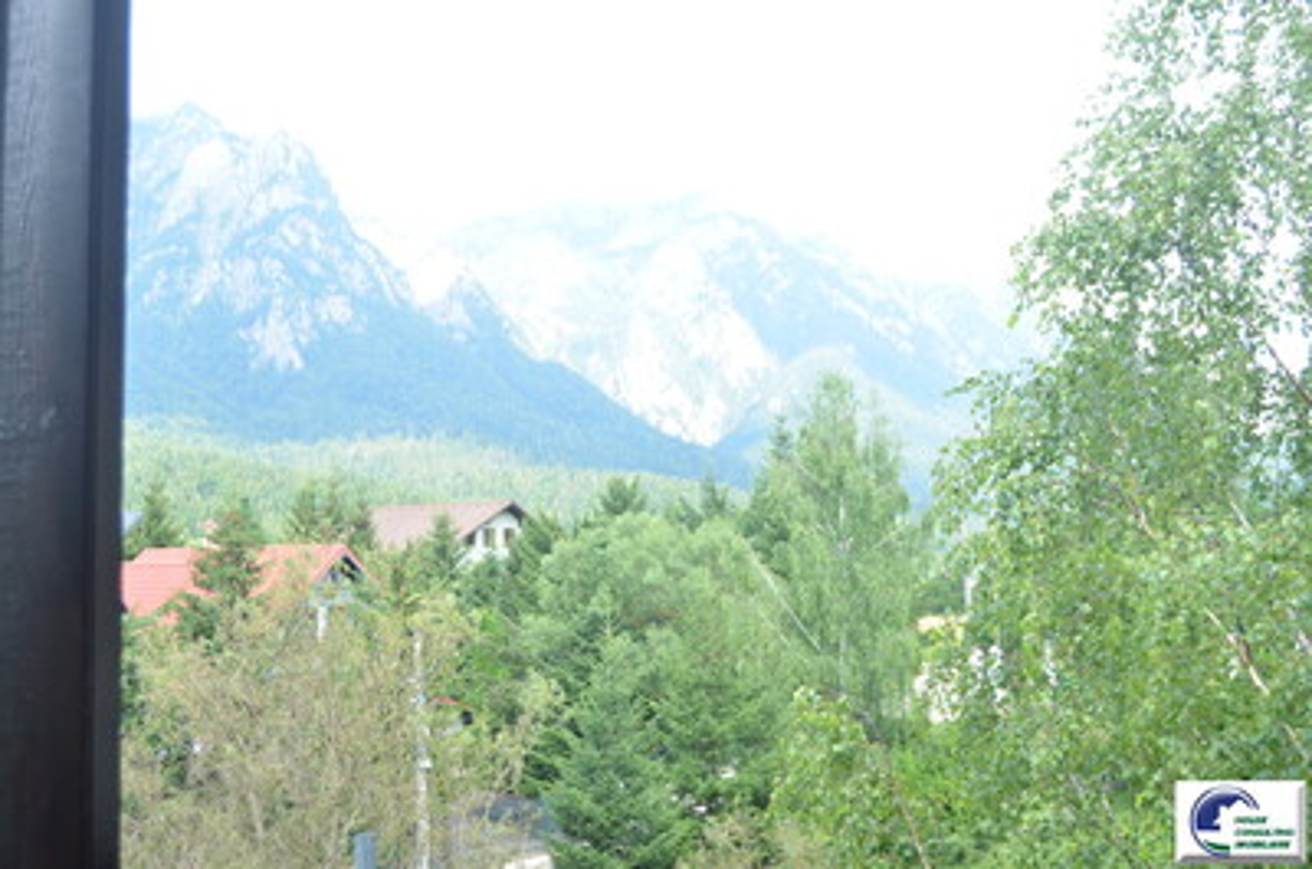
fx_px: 1528
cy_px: 434
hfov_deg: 46.5
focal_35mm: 42
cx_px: 656
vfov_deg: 31.8
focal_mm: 28
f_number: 5.6
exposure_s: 1/1600
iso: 400
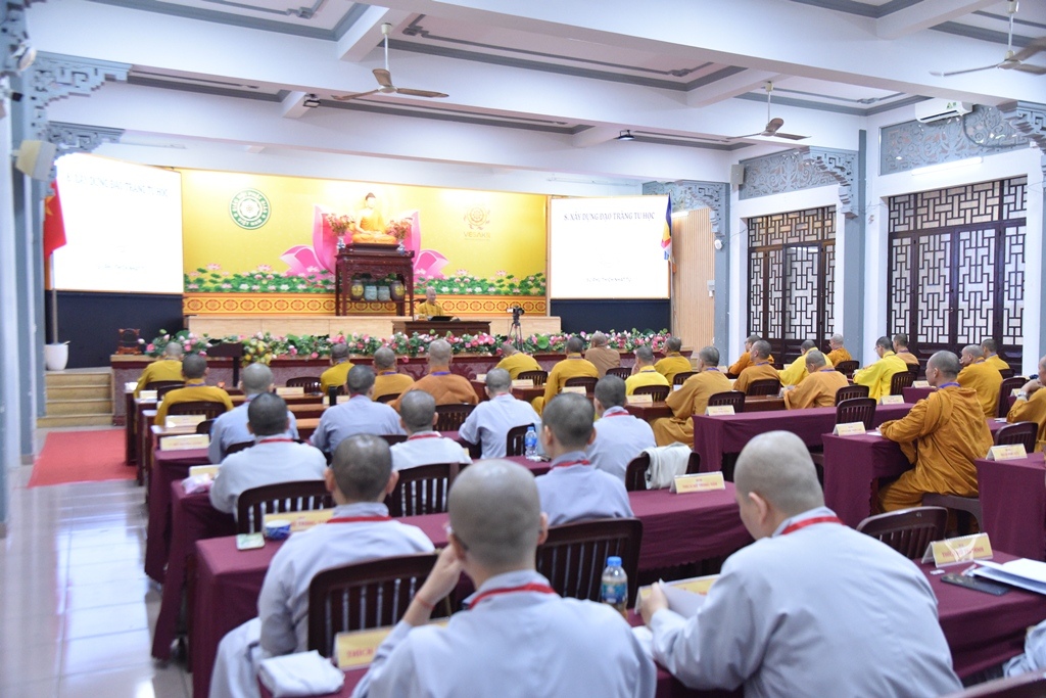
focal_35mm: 30
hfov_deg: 61.9
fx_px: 872
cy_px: 349
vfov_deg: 43.6
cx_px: 523
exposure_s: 1/100
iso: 4000
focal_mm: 30
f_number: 4
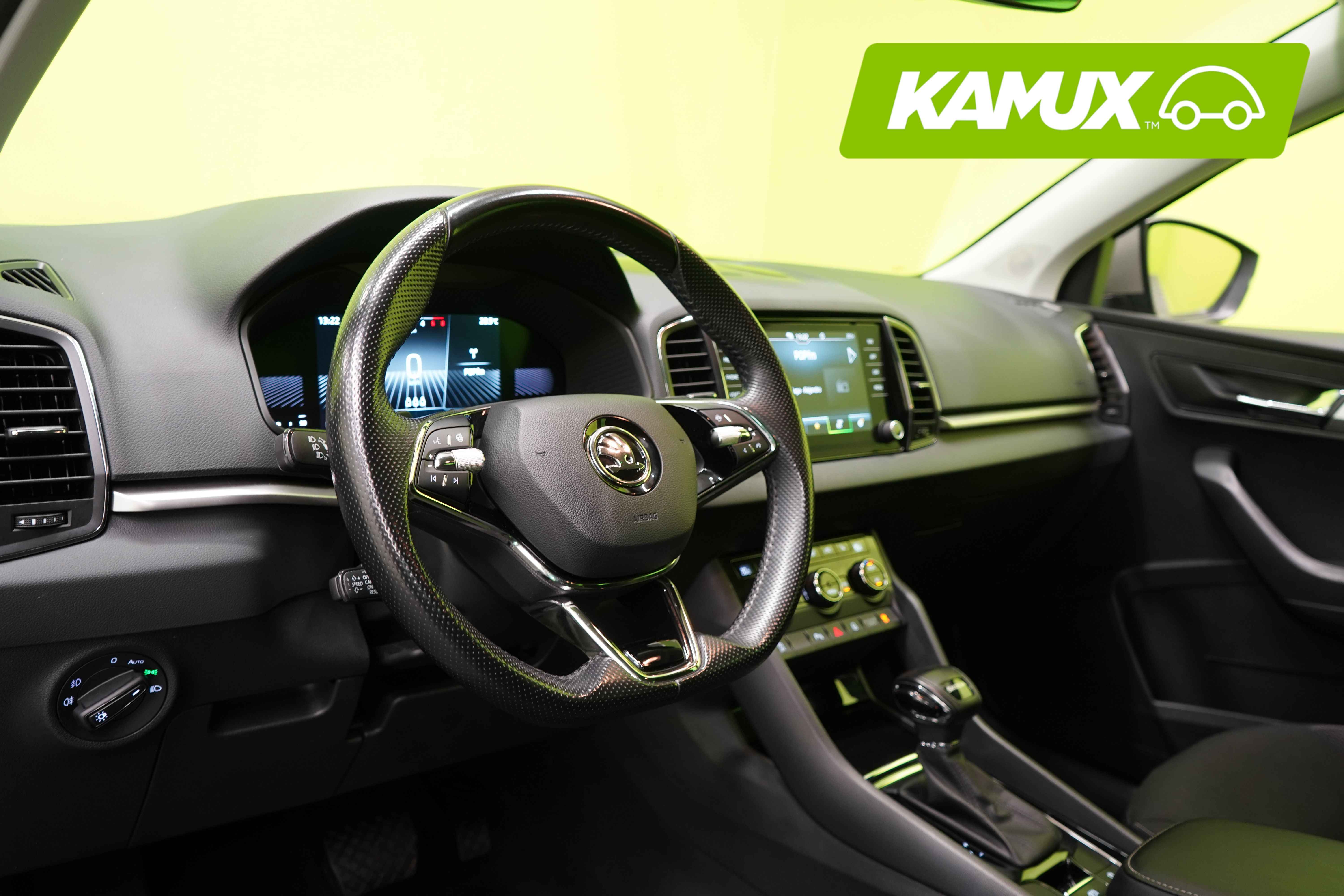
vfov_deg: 46.4
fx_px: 1045
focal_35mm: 28
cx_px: 672
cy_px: 448
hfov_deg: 65.5
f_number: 5
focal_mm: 28
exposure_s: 1/20
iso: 1250
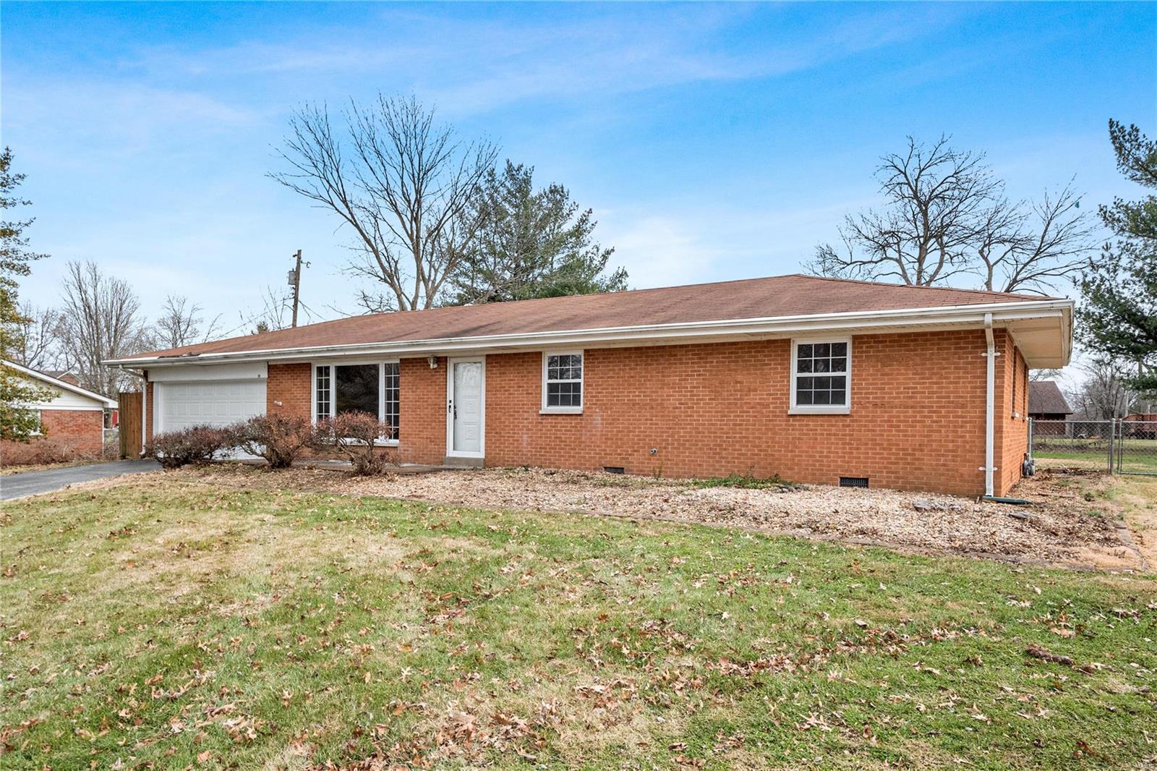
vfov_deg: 57.2
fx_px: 707
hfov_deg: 78.6
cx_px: 578
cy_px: 386
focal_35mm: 22
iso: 400
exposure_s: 1/200
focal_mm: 11
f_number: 8
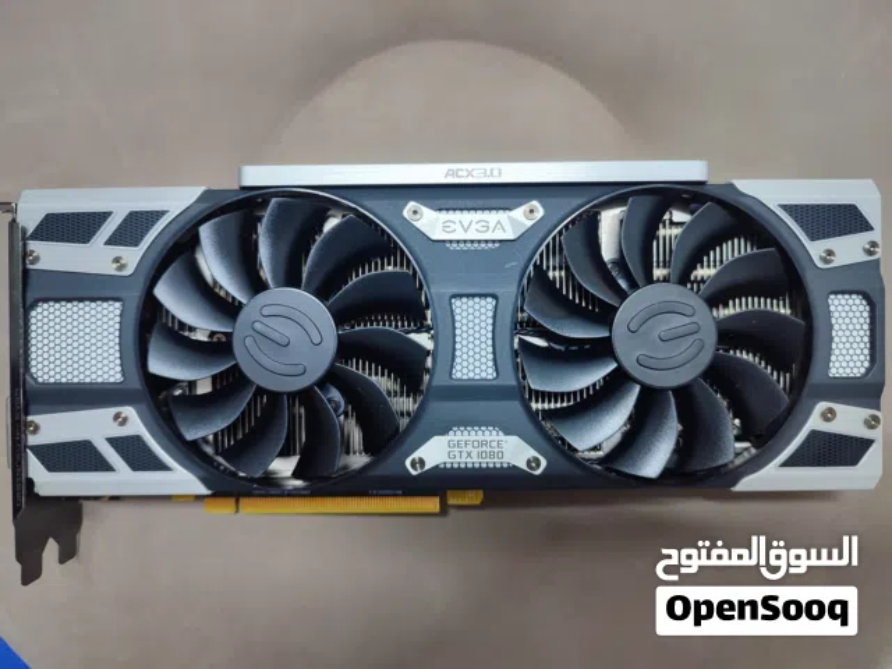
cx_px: 446
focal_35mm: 24
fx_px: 618
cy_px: 334
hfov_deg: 71.6
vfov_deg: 56.8
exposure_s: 1/30
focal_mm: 5.89
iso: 120
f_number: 1.89
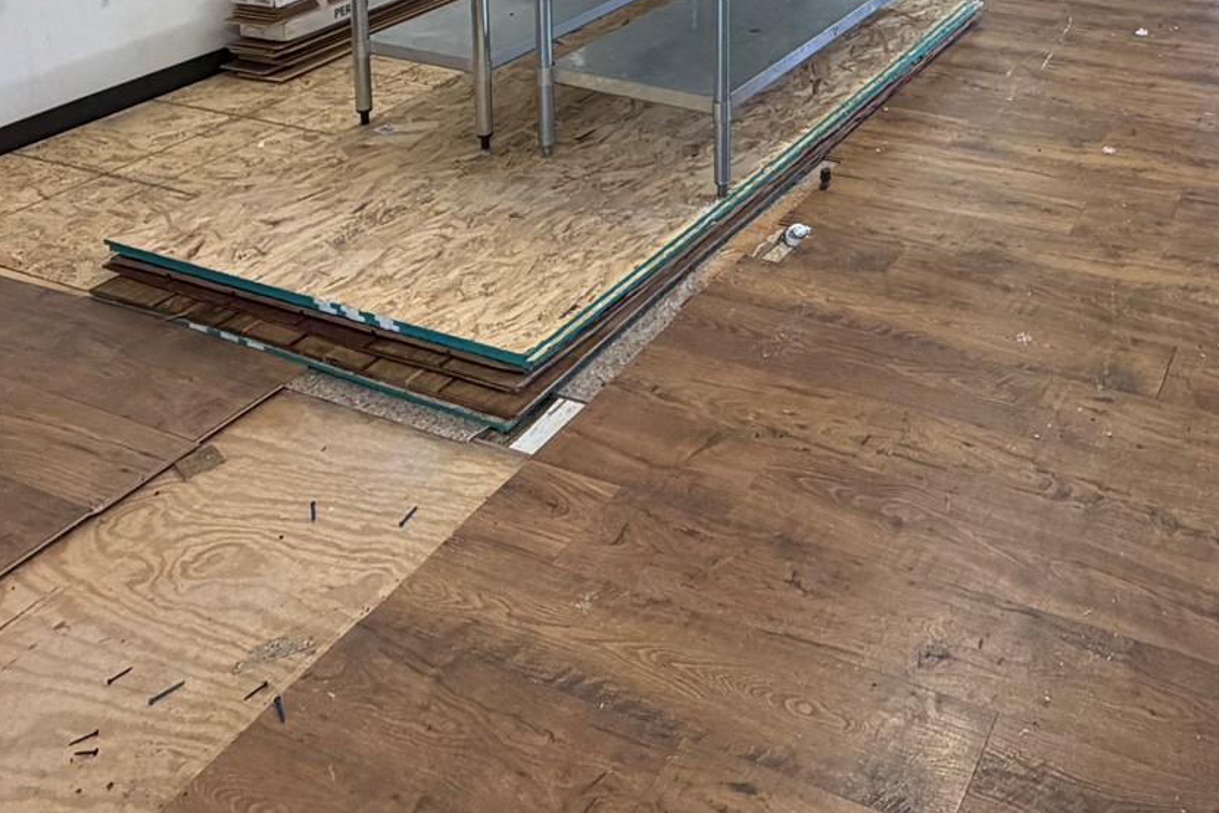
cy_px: -234
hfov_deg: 49.0
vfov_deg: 29.8
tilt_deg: -8.5
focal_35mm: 36
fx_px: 1219
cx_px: 1029
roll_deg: +0.3
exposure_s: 1/120
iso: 160
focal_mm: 2.22
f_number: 2.2
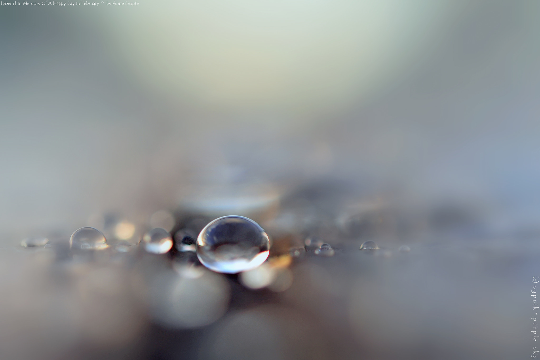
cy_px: 180
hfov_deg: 33.4
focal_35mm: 60
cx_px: 270
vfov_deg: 22.6
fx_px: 900
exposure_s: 1/100
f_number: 4.8
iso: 200
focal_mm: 60
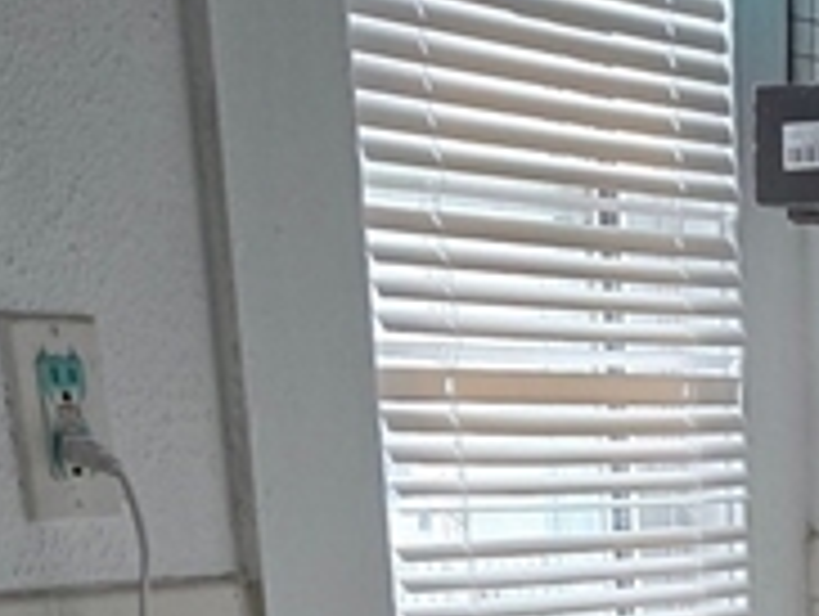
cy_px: 1178
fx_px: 2298
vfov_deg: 13.4
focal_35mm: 97
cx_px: 1062
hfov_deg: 18.8
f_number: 1.8
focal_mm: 5.4
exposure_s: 1/180
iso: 200
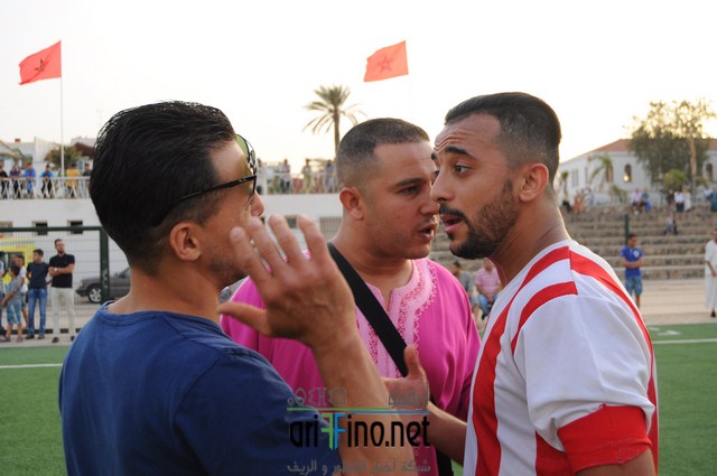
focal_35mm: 42
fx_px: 835
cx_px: 358
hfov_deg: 46.5
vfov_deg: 31.8
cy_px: 238
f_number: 5.6
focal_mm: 28
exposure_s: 1/100
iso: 200
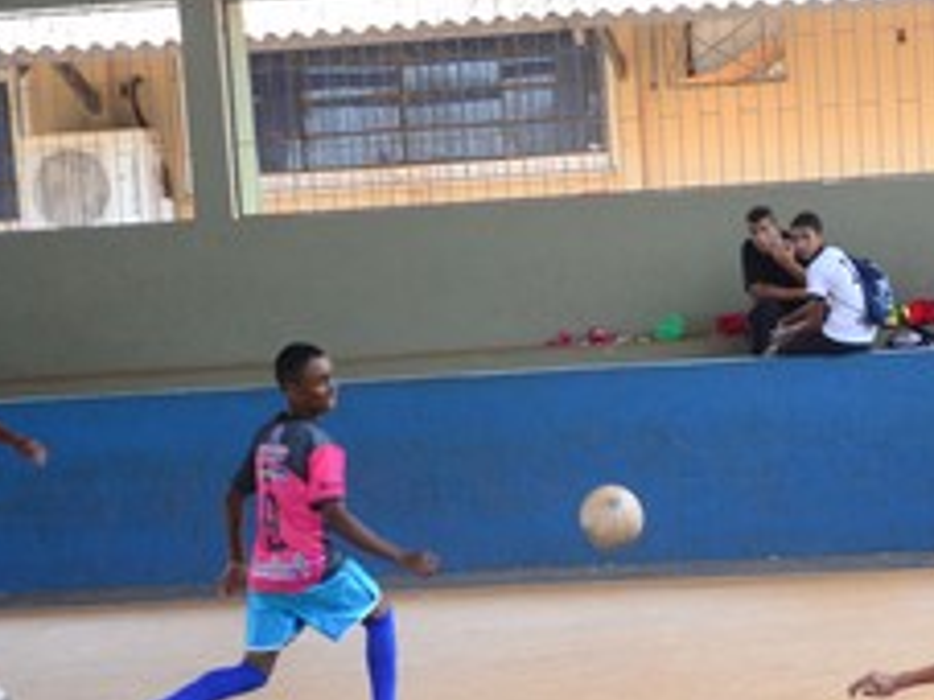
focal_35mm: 143
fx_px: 3856
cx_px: 893
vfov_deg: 10.3
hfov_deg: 13.6
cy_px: 535
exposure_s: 1/400
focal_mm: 50
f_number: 4.8
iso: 800
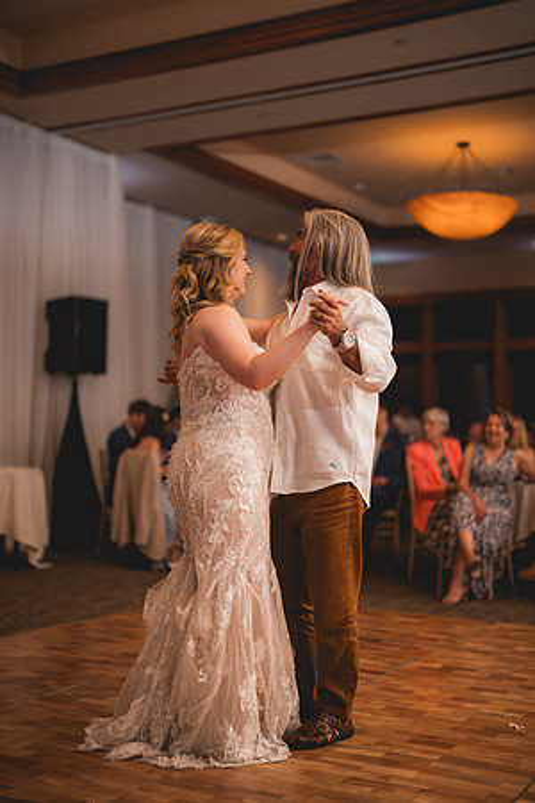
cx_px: 268
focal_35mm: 50
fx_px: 1114
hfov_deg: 27.0
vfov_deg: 39.6
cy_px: 402
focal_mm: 50
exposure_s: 1/250
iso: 125
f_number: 1.2
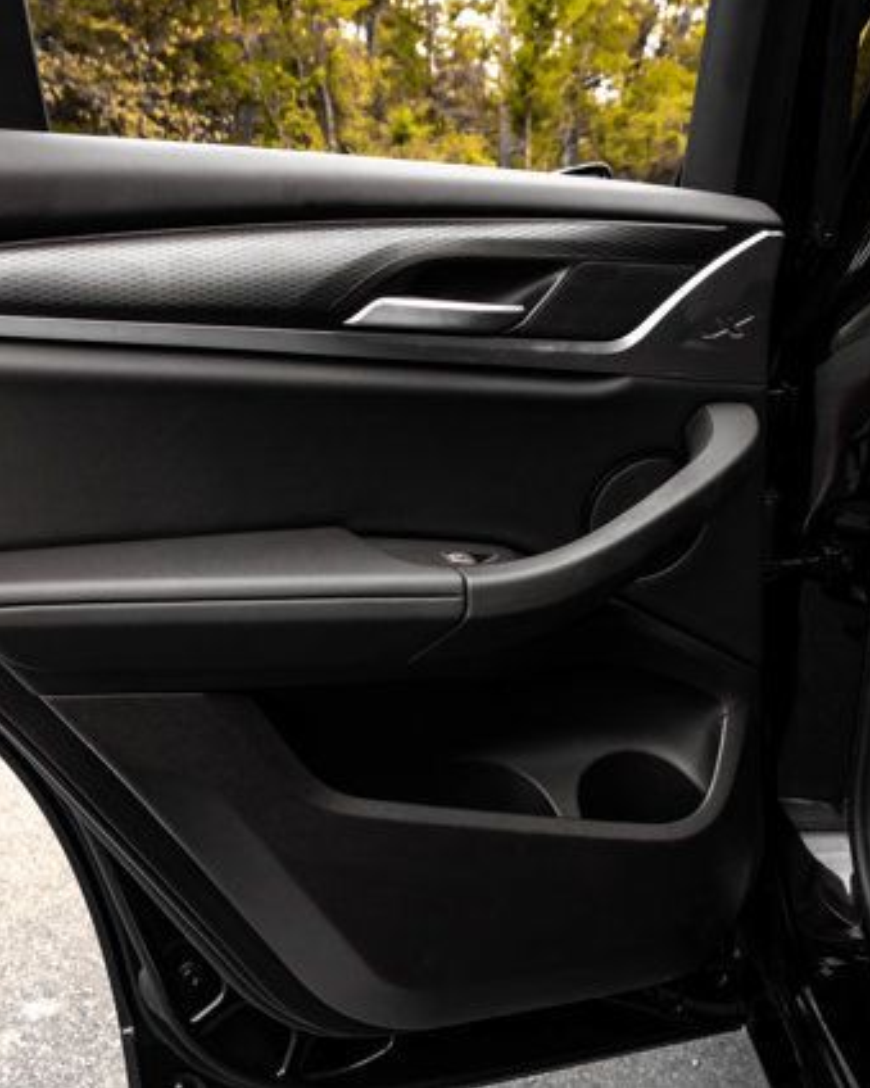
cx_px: 326
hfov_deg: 43.0
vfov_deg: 52.9
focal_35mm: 34
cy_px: 543
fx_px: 1095
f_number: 9
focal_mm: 24
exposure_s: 1/200
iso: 640
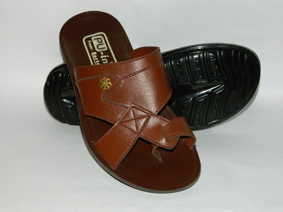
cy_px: 106
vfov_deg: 21.0
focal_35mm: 70
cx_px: 142
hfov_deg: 27.8
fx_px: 572
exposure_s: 1/50
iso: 200
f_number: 4
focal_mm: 12.6
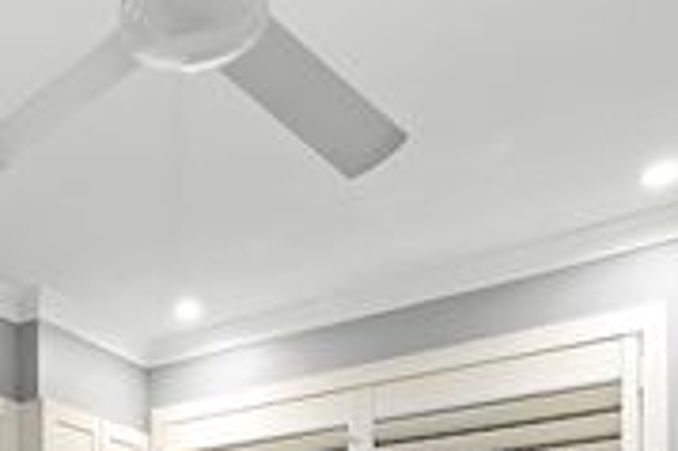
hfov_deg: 42.7
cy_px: 555
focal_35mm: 42
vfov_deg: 27.6
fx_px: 790
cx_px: 72
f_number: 8
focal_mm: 16
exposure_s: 1
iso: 200
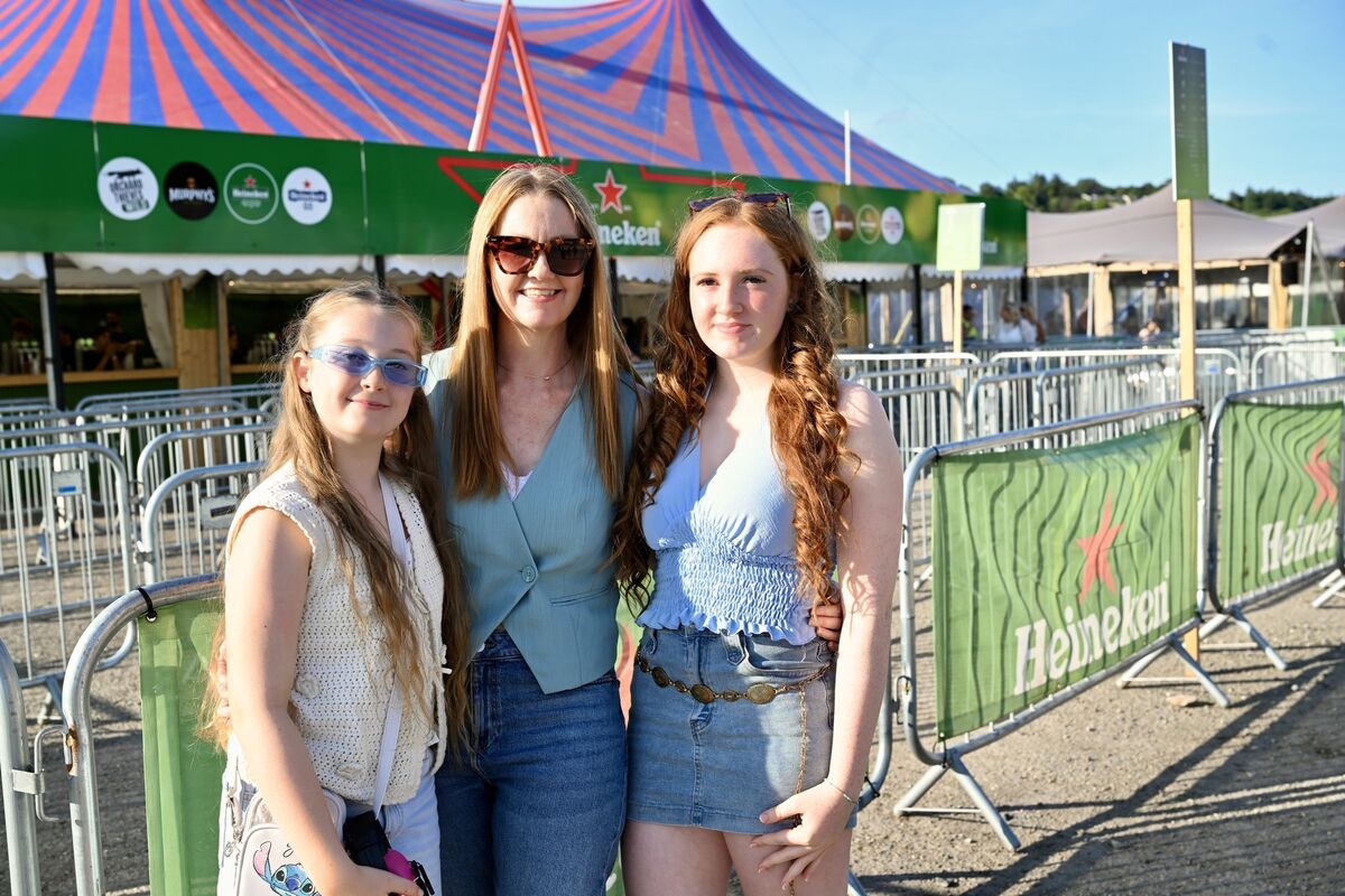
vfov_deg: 36.9
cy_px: 448
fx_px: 1345
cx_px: 672
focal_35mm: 36
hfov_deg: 53.1
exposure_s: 1/160
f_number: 5.6
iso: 64
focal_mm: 36
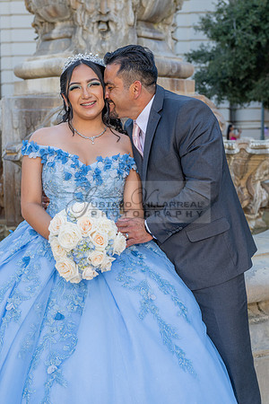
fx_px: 616
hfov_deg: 24.6
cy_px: 202
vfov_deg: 36.2
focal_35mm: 55
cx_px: 134
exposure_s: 1/200
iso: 200
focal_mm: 55
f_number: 5
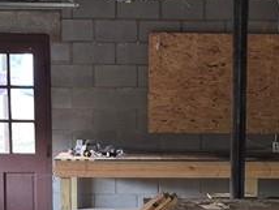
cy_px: 244
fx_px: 888
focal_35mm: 110
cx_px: 177
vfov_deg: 13.2
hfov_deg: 17.8
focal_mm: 5.4
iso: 125
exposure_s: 1/11
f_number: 1.8
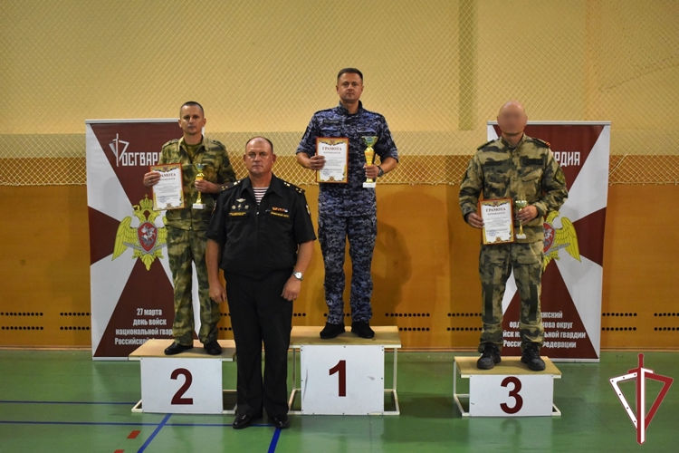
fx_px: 792
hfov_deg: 46.4
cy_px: 226
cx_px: 340
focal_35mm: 42
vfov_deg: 31.9
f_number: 4.2
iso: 3200
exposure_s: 1/200
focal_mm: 28
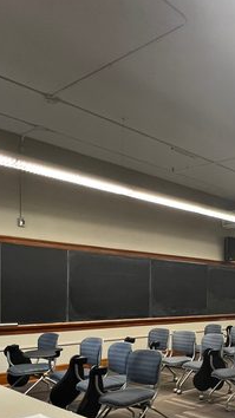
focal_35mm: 32
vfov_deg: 58.5
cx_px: 308
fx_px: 355
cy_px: 302
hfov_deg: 29.3
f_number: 1.8
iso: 200
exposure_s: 1/60
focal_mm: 1.57
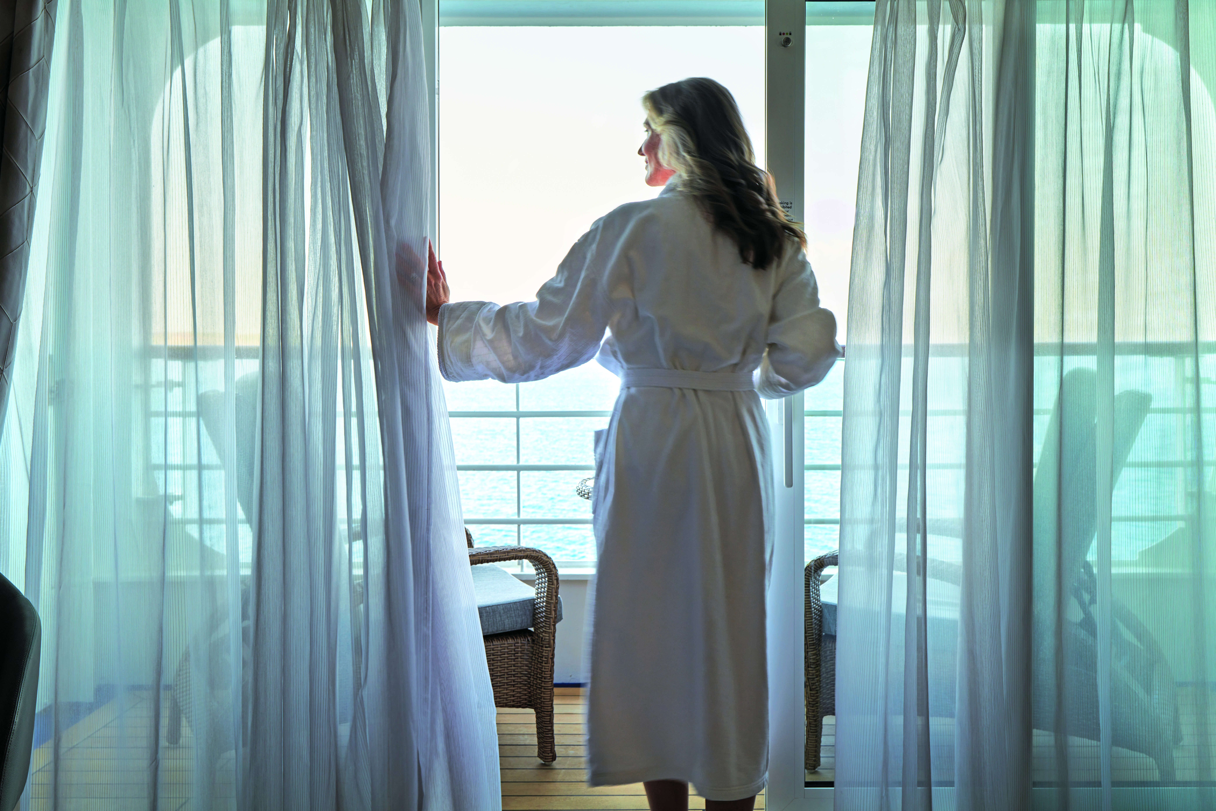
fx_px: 1216
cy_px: 406
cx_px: 608
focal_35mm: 36
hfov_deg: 53.1
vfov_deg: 36.9
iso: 100
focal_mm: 36
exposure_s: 1/15
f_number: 8
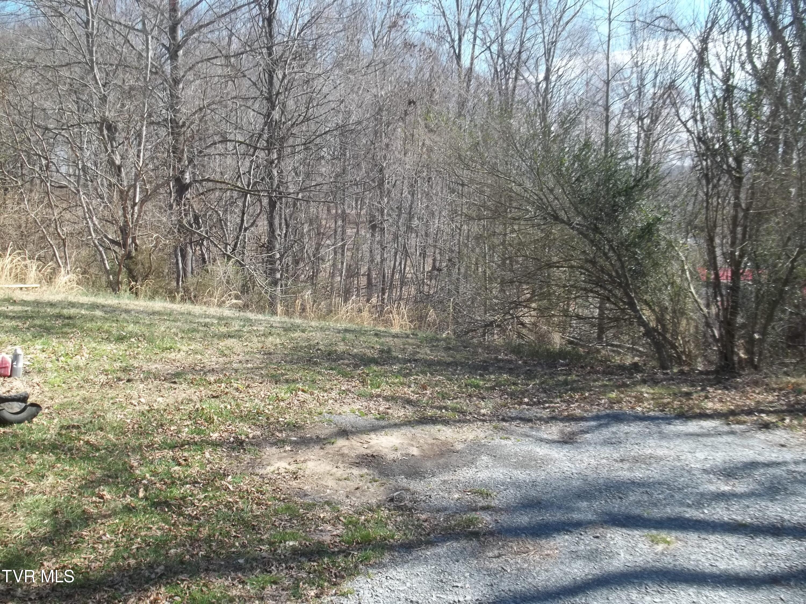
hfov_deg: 55.4
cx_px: 403
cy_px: 302
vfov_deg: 42.9
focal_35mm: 33
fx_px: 768
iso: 64
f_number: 3.3
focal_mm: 5.9
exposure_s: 1/250
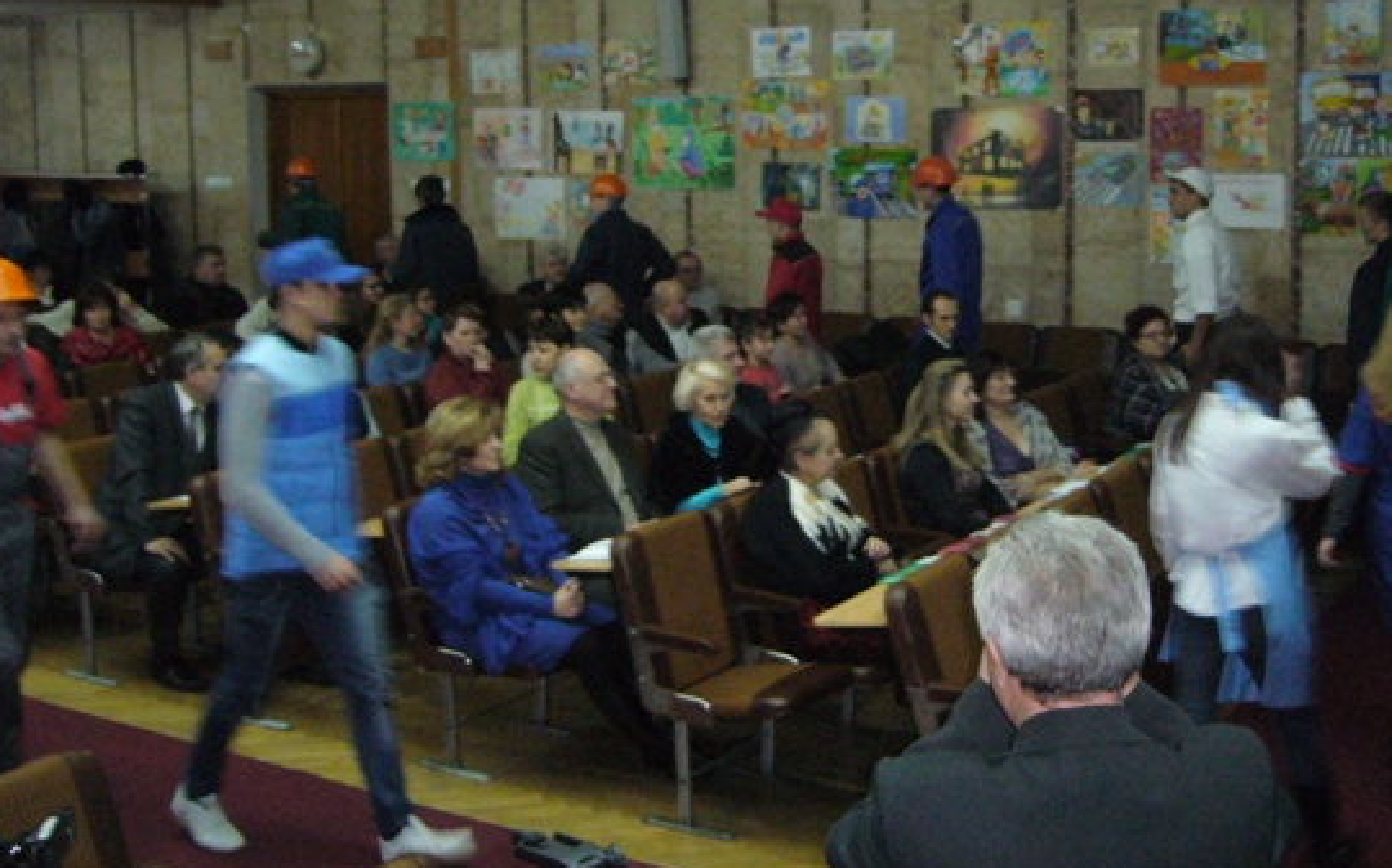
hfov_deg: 45.3
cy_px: 304
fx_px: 1669
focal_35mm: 44
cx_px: 735
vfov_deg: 29.0
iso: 400
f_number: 2.8
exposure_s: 1/30
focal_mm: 5.8
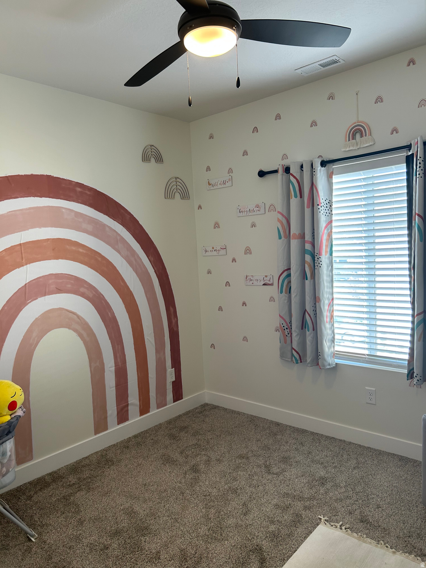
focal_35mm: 26
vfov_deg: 67.3
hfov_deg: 53.1
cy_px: 284
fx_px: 427
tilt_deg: -5.9
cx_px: 213
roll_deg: +2.5
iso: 64
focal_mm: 5.7
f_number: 1.5
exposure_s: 1/60
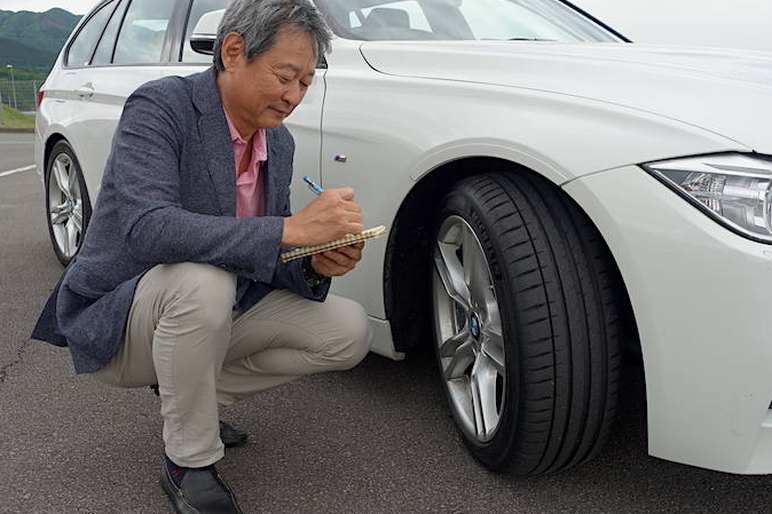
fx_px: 815
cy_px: 257
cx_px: 363
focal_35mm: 38
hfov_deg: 50.7
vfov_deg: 35.0
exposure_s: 1/160
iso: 160
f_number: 4
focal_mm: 11.69
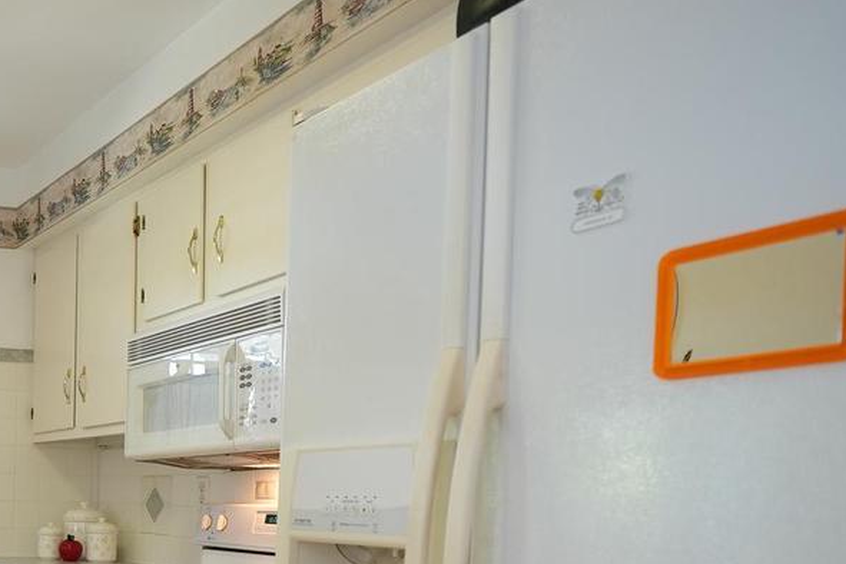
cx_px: -132
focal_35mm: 39
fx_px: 916
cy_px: 523
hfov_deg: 38.7
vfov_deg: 32.3
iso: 640
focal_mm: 16
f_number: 3.2
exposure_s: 1/50
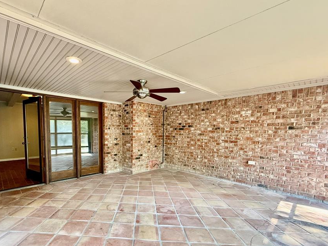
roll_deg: -0.8
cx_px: 133
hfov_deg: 90.0
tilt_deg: -4.4
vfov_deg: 74.1
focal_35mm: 17
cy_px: 144
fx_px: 161
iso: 320
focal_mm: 2.22
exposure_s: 1/99
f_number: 2.2
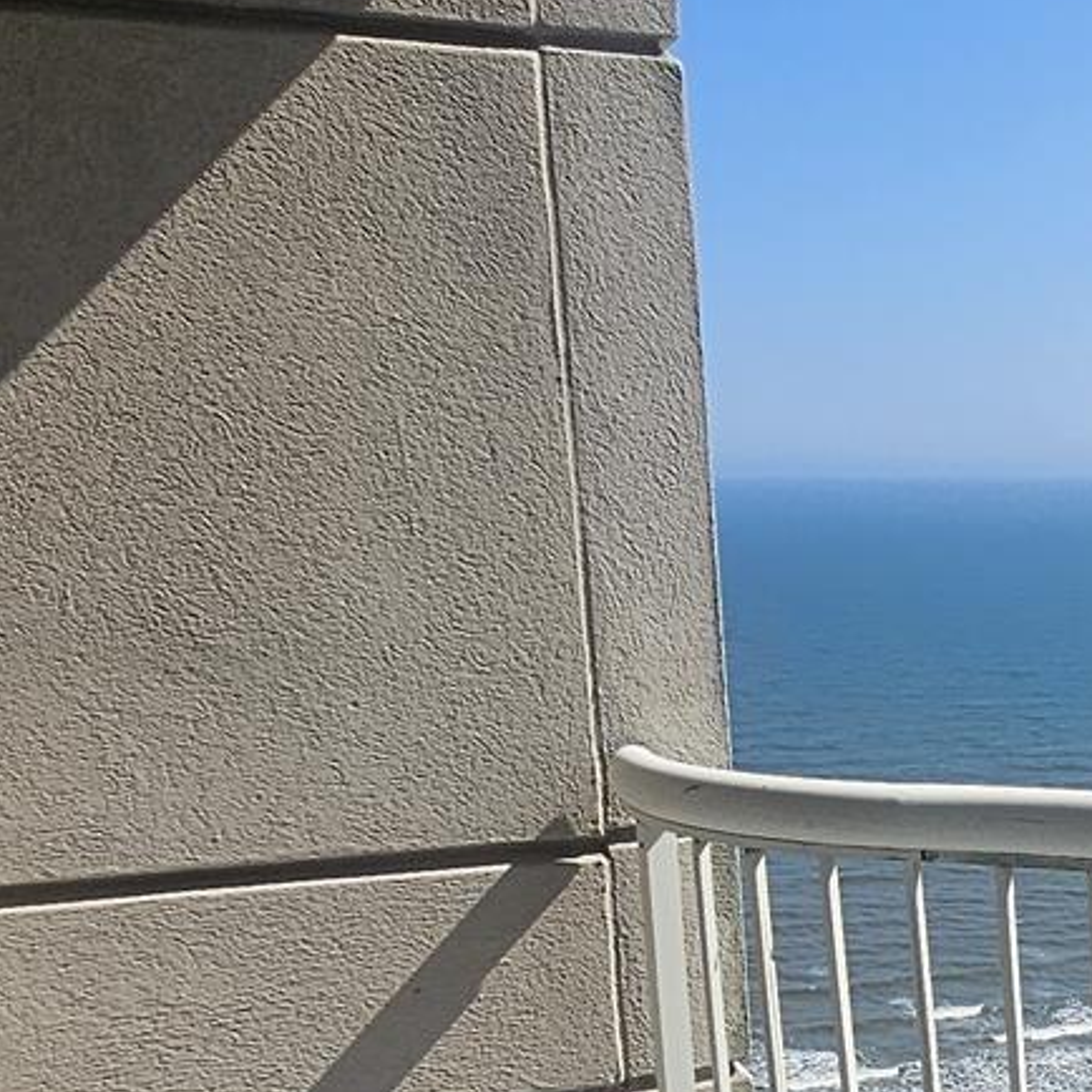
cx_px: 1321
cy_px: 986
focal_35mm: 53
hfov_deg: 28.0
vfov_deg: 30.7
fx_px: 1892
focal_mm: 2.2
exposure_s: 1/3409
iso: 50
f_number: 2.2
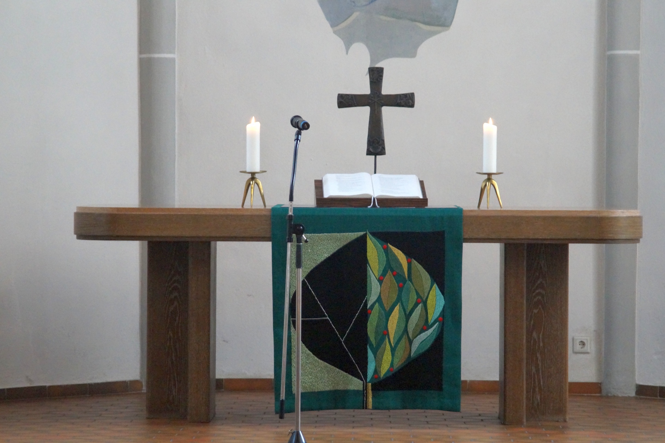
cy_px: 222
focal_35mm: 150
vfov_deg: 9.1
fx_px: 2769
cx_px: 332
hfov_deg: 13.7
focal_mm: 100
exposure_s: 1/125
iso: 3200
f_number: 5.6
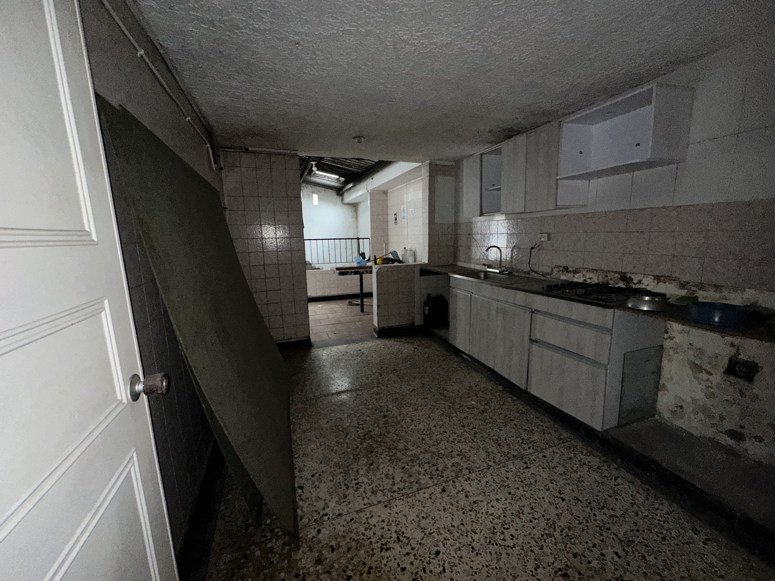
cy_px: 290
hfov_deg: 102.1
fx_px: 313
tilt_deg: -9.6
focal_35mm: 14
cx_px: 388
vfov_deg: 85.7
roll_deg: +0.2
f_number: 2.2
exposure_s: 1/60
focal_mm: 2.22
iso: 160
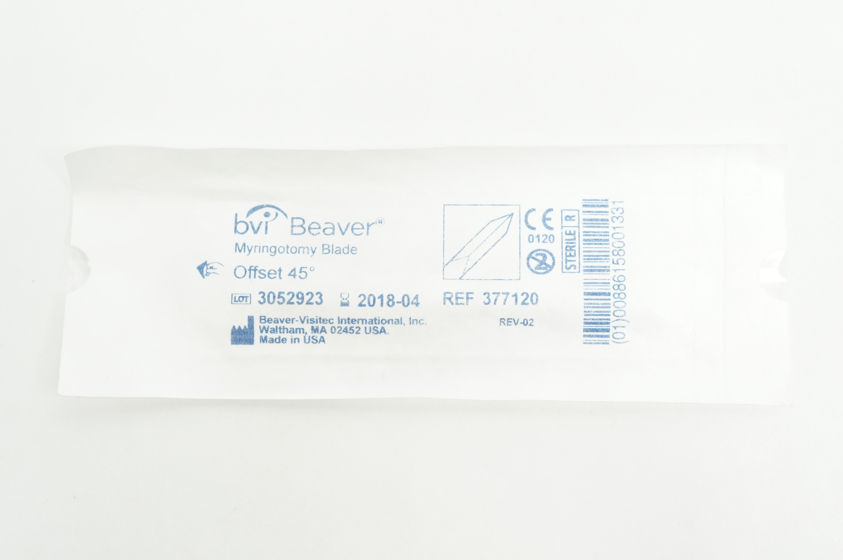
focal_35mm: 48
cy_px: 280
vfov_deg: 28.0
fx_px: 1123
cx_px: 422
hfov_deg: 41.2
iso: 400
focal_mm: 32
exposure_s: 1/15
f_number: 8
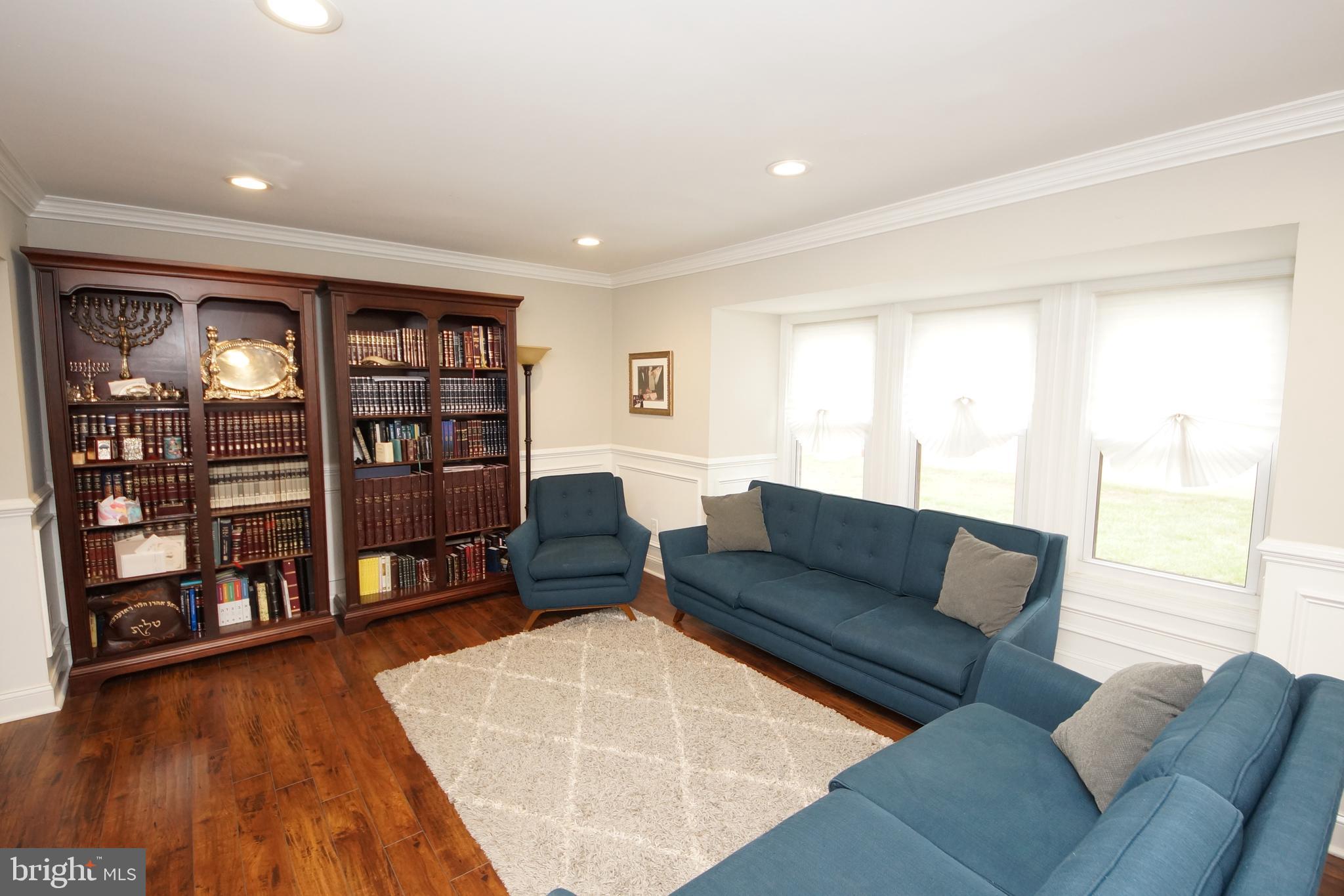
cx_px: 672
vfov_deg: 77.3
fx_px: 560
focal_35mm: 15
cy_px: 448
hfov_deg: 100.4
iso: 800
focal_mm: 10
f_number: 5
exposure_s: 1/50
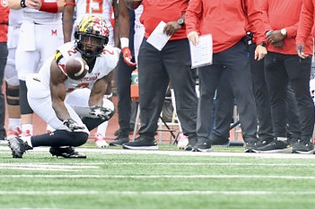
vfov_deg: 2.8
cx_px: 64
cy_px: 74
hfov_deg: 4.2
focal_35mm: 496
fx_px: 4334
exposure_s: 1/1250
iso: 640
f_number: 2.8
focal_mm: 200
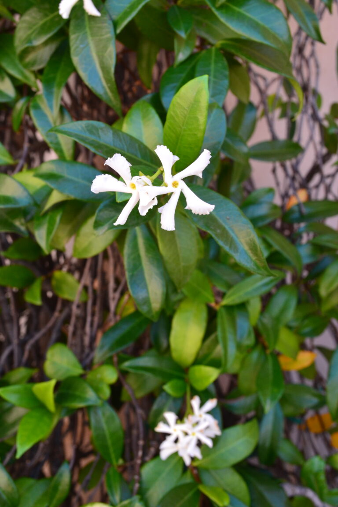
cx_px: 169
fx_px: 507
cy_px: 254
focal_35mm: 36
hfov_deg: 36.9
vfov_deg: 53.1
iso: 640
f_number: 8
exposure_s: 1/60
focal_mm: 24
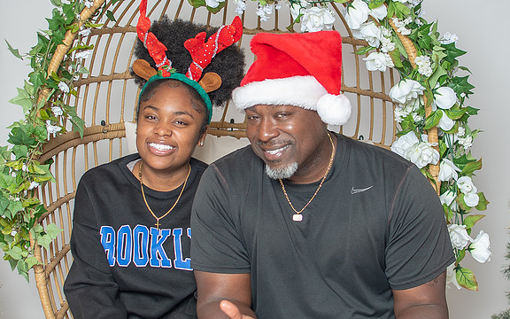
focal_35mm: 70
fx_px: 973
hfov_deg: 29.4
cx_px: 274
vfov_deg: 18.6
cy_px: 136
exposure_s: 1/250
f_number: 3.2
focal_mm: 35
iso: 100
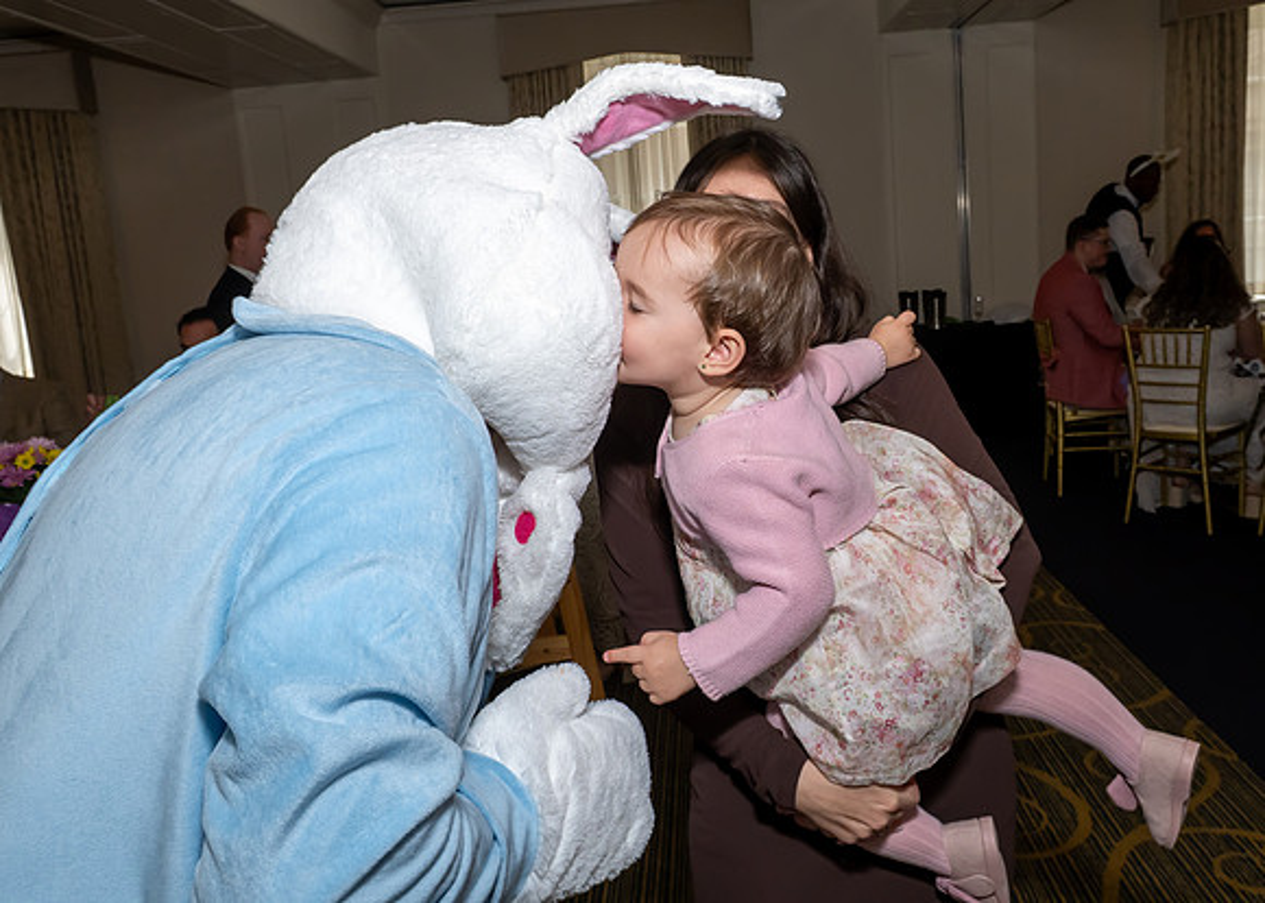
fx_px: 1043
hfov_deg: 62.4
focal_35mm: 29
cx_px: 673
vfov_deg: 46.7
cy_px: 403
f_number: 8
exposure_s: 1/250
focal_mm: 17
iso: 640
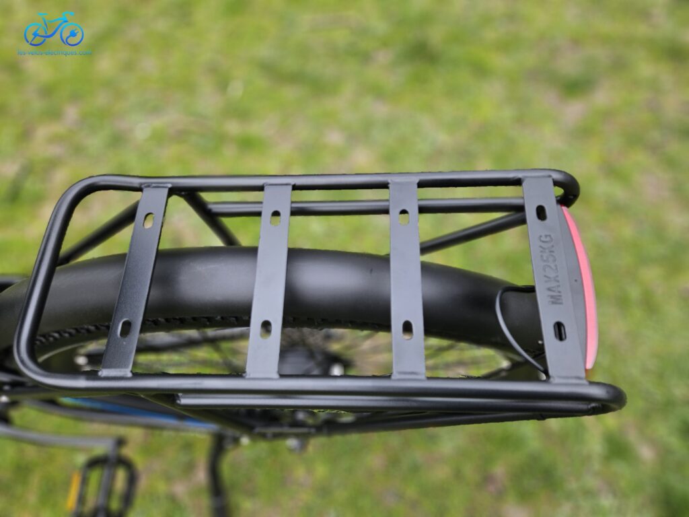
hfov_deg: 73.9
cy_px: 258
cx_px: 344
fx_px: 458
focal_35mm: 23
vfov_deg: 58.9
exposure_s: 1/161
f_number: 1.8
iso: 25
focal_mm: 5.4
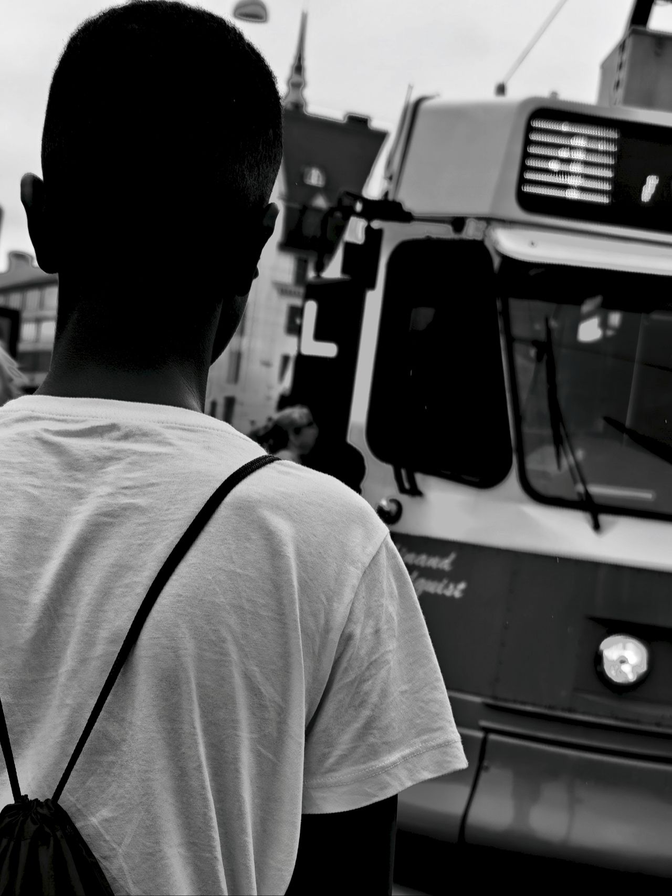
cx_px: 336
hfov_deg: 30.9
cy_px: 448
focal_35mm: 47
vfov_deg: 40.4
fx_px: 1216
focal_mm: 8.67
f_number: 1.8
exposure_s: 1/740
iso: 50
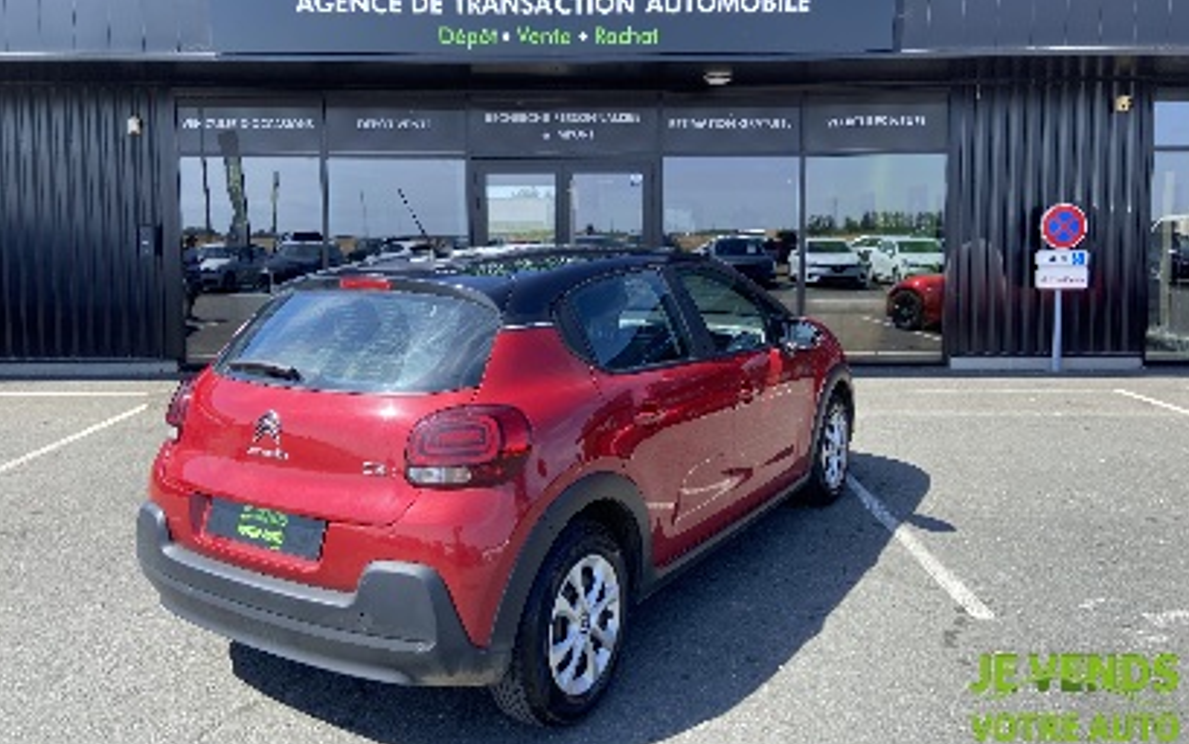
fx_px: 908
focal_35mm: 28
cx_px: 590
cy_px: 311
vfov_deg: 44.4
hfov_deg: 66.4
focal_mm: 4.25
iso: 32
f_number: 1.8
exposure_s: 1/816
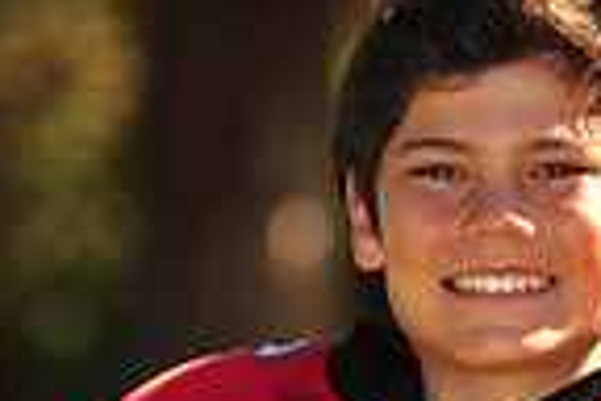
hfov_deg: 2.6
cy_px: 869
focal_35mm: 803
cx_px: 459
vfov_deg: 1.7
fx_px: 13405
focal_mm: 200
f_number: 4.5
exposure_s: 1/400
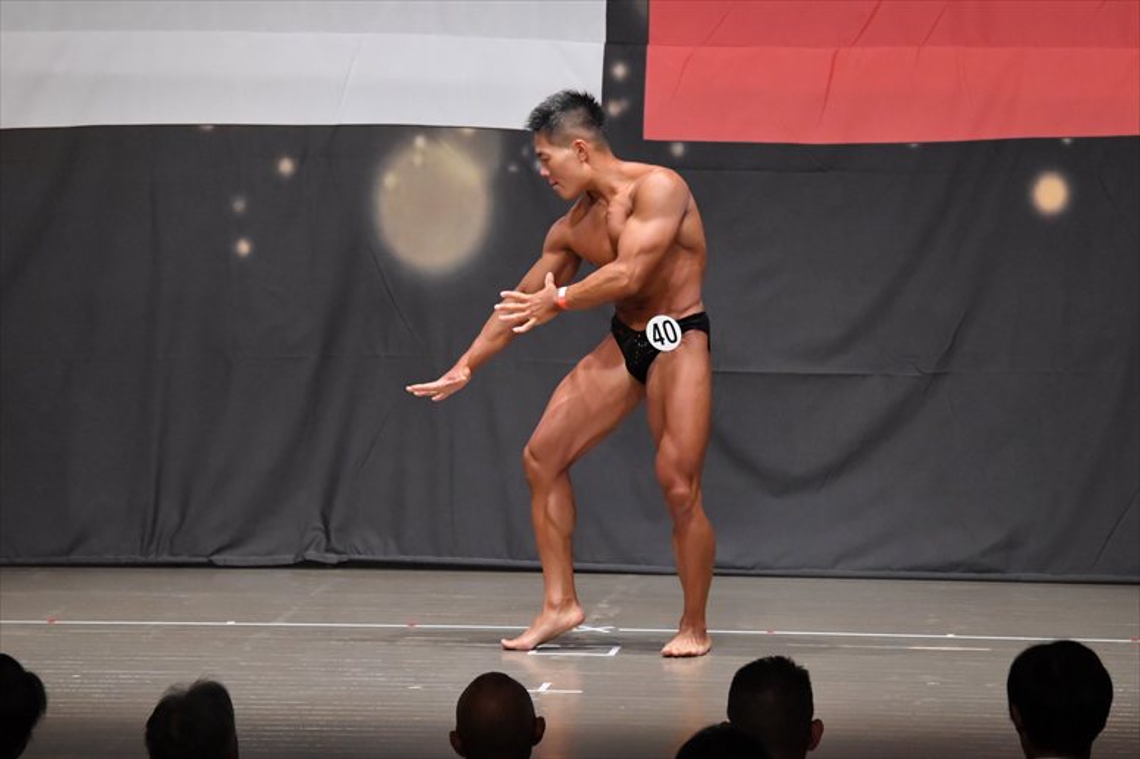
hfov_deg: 10.2
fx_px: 6394
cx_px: 570
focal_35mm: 202
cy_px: 380
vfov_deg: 6.8
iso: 6400
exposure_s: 1/400
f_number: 5.6
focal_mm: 135
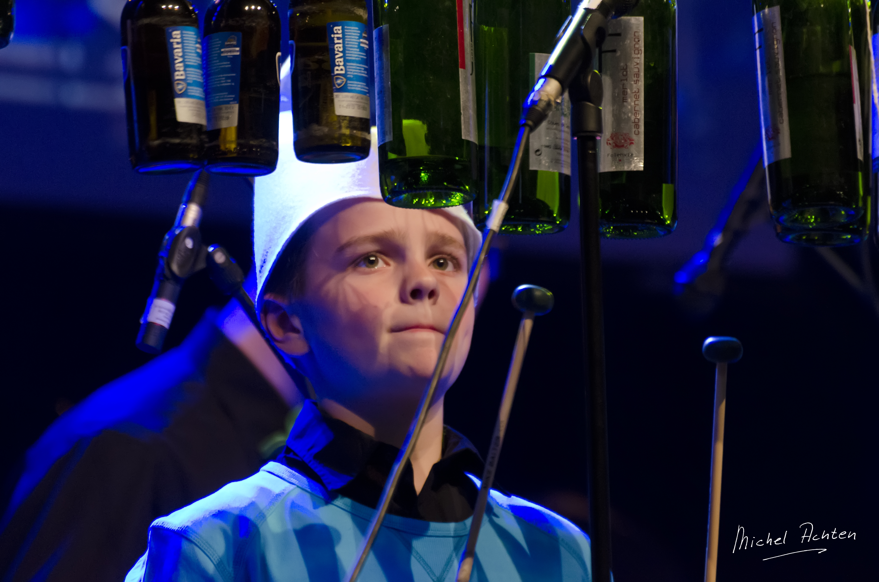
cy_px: 291
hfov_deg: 5.1
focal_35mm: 405
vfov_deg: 3.4
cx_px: 440
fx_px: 9868
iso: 4000
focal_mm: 270
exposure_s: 1/50
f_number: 5.6
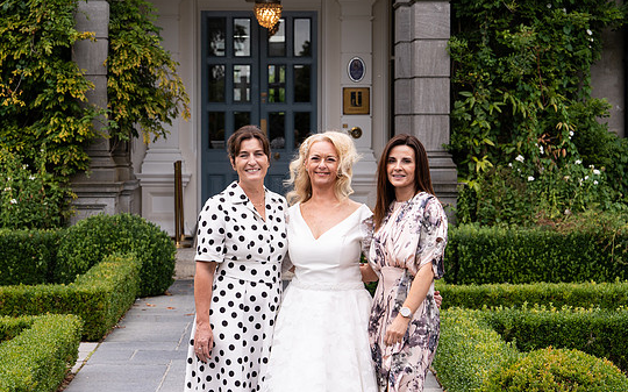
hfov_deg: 18.1
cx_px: 314
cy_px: 191
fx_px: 1967
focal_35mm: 115
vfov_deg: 11.4
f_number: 5.6
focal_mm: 70
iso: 200
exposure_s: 1/200
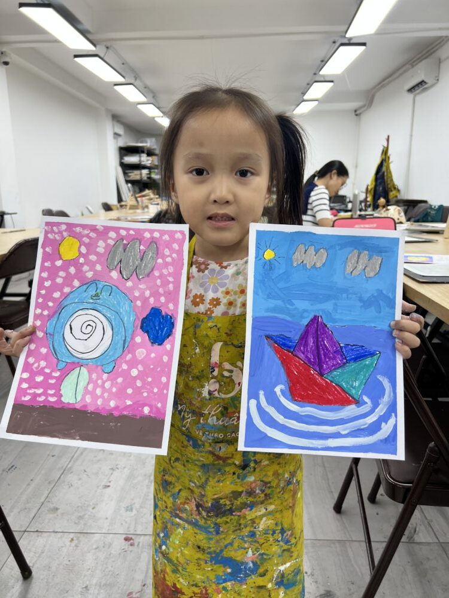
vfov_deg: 67.3
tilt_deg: -13.2
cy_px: 299
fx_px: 450
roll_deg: +0.7
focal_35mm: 26
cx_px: 224
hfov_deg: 53.1
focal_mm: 5.7
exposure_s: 1/100
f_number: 1.5
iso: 40
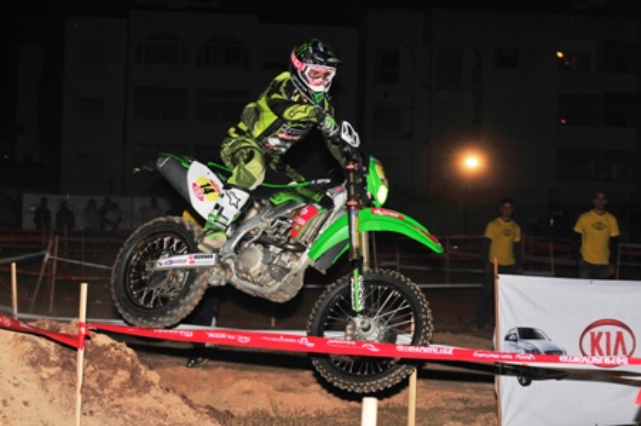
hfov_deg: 19.5
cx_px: 320
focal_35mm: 105
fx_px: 1868
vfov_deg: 13.0
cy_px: 213
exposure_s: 1/250
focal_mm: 70
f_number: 4
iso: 400
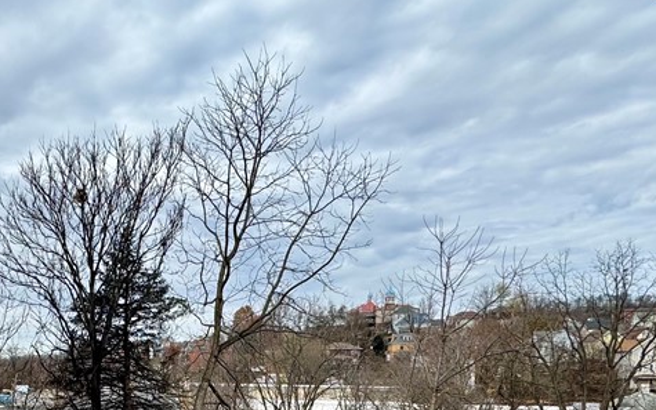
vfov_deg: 35.9
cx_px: 98
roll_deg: -0.9
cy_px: 403
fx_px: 572
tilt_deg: -4.1
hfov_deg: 54.0
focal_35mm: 32
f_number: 2.2
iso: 50
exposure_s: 1/932
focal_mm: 2.22
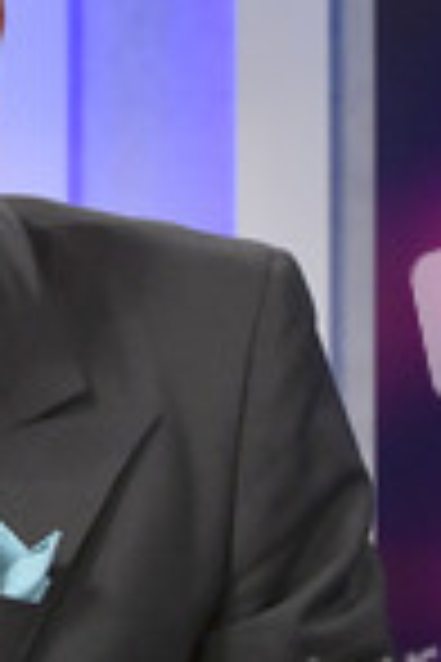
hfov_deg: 16.9
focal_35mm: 76
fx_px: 1396
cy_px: 522
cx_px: -126
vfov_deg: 26.2
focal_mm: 28
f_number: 6.3
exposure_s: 1/250
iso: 2500
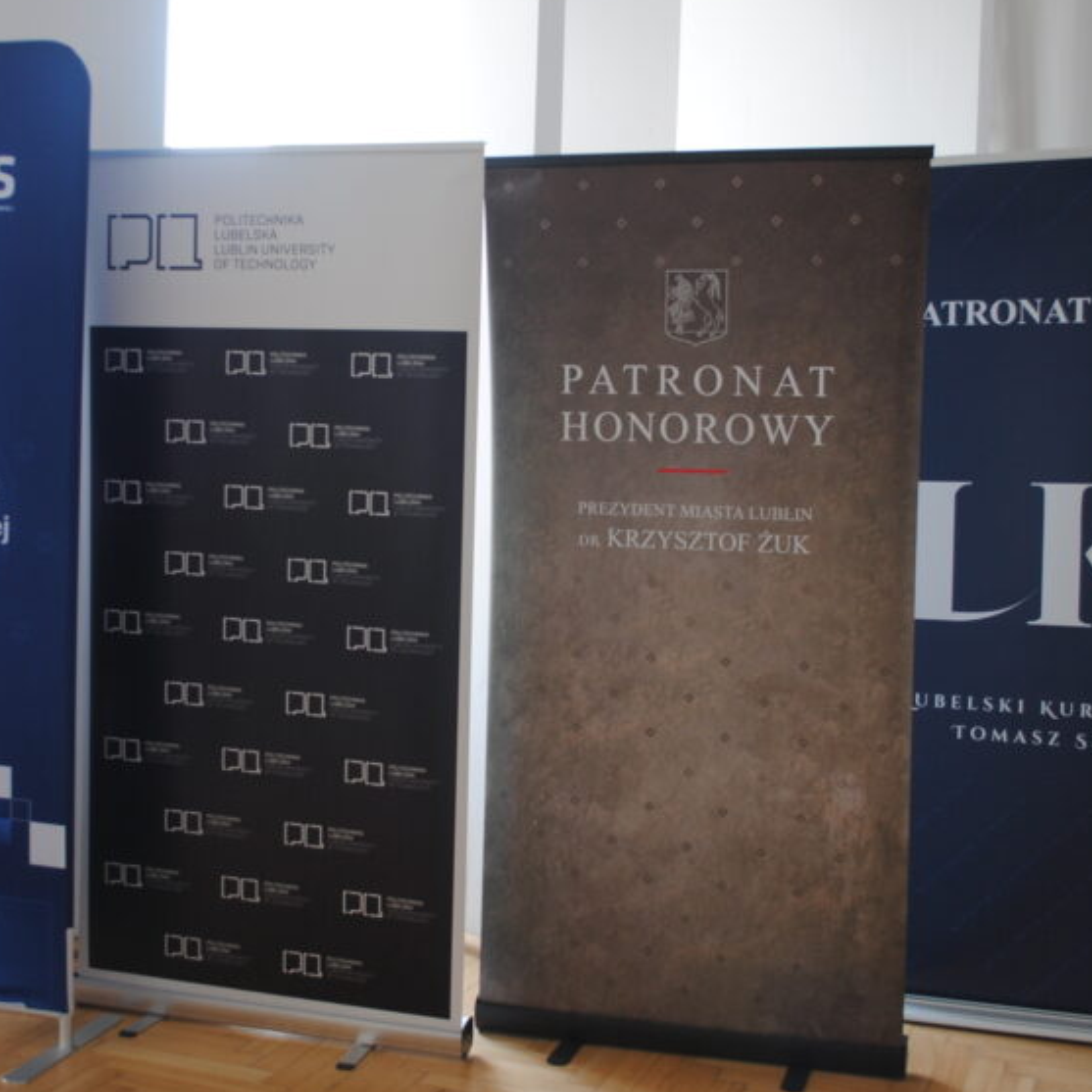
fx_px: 1677
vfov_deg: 36.1
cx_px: 492
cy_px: 534
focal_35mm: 47
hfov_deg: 36.0
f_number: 3.8
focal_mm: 20
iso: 200
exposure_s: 1/30
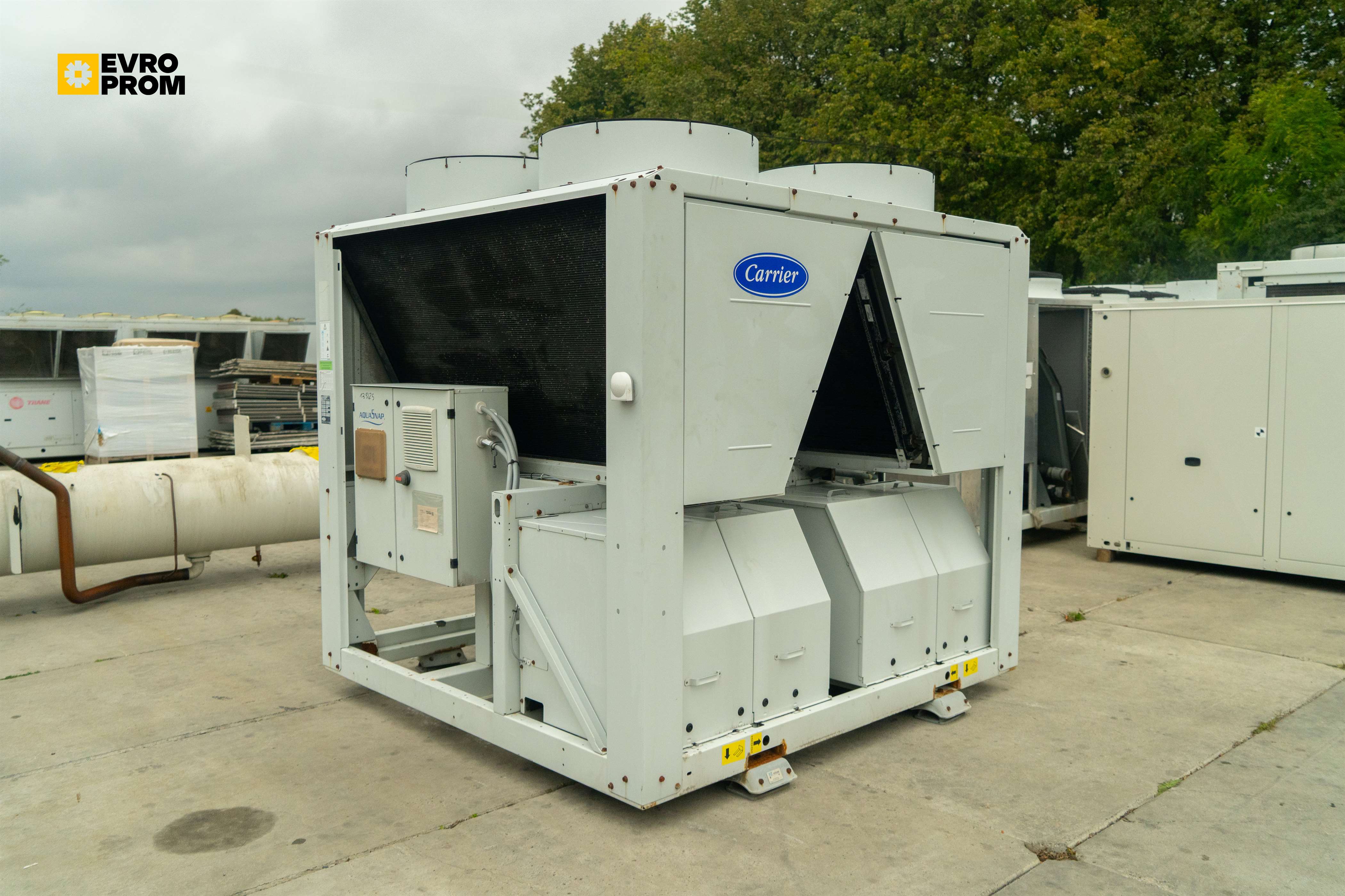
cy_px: 448
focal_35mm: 29
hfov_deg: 63.7
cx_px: 672
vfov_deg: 45.0
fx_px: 1083
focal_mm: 29
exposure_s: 1/2000
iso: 1250
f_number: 4
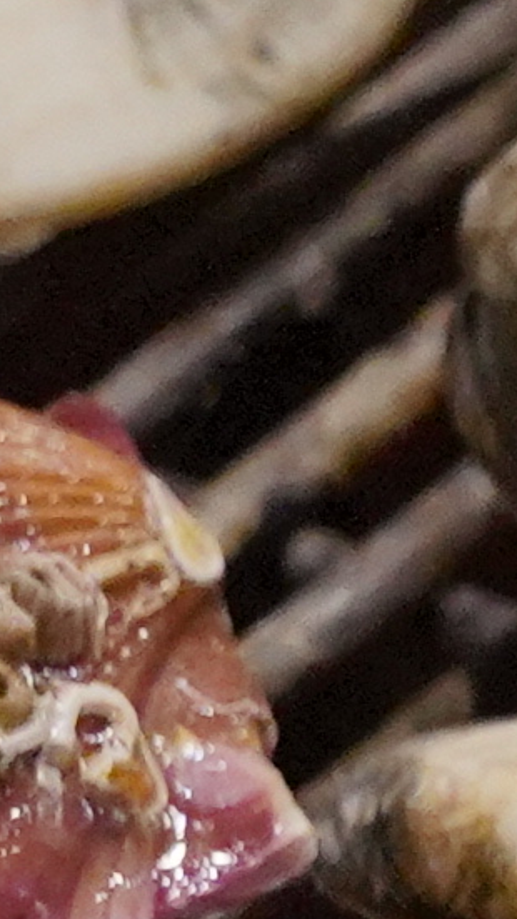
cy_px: 1203
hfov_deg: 2.3
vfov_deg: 4.1
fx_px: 12793
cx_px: 2370
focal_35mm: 525
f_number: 5.6
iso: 5000
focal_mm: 46
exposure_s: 1/80
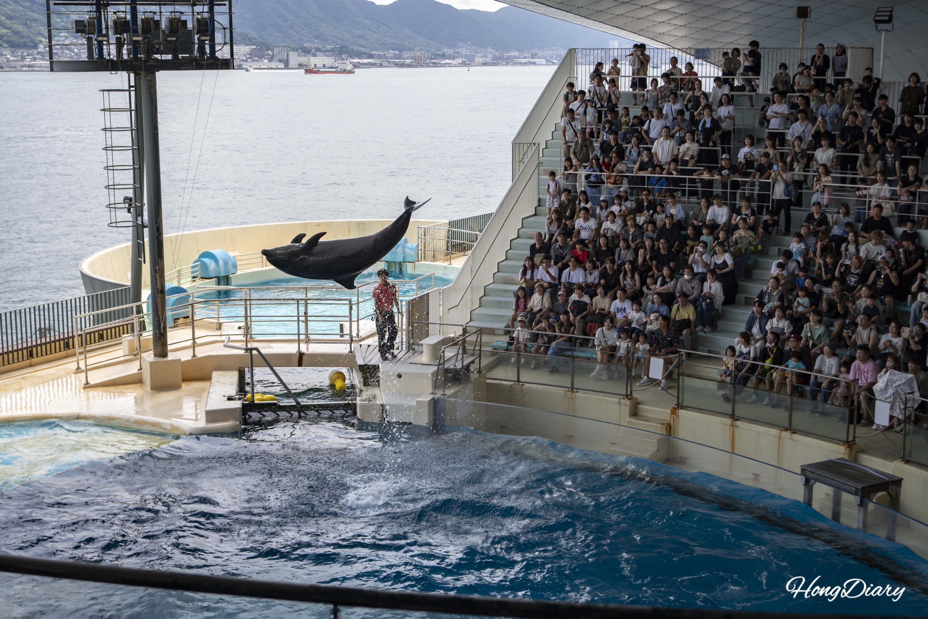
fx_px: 1186
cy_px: 310
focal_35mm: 46
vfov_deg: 29.2
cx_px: 464
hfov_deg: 42.7
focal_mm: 46
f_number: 5.6
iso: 160
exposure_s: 1/400
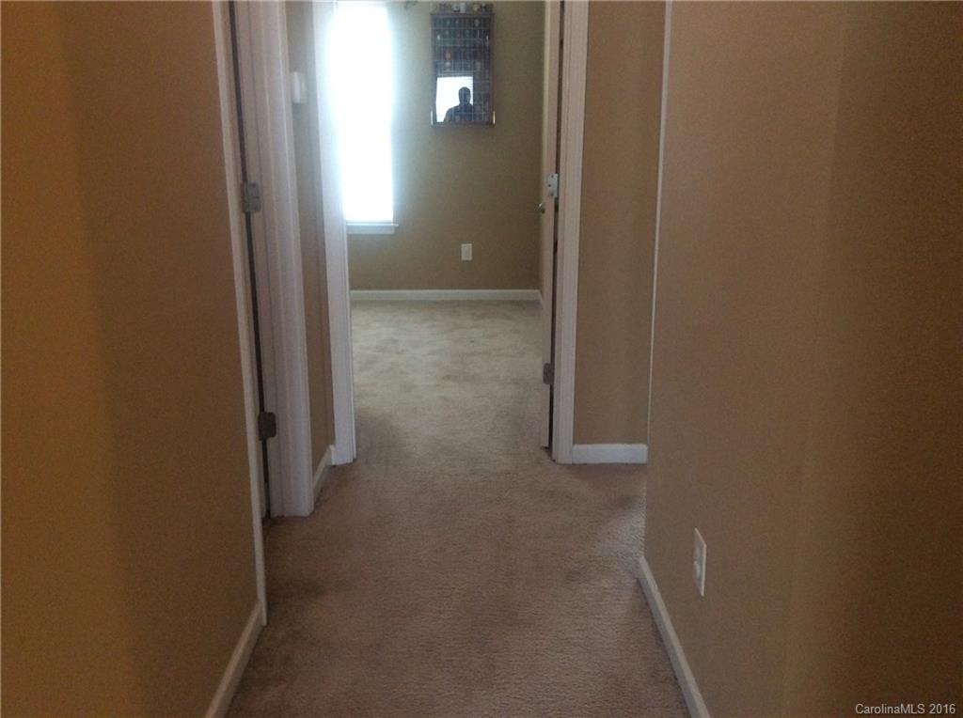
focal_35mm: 33
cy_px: 359
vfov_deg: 42.8
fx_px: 916
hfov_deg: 55.4
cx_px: 482
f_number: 2.4
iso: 200
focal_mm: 3.3
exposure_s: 1/24
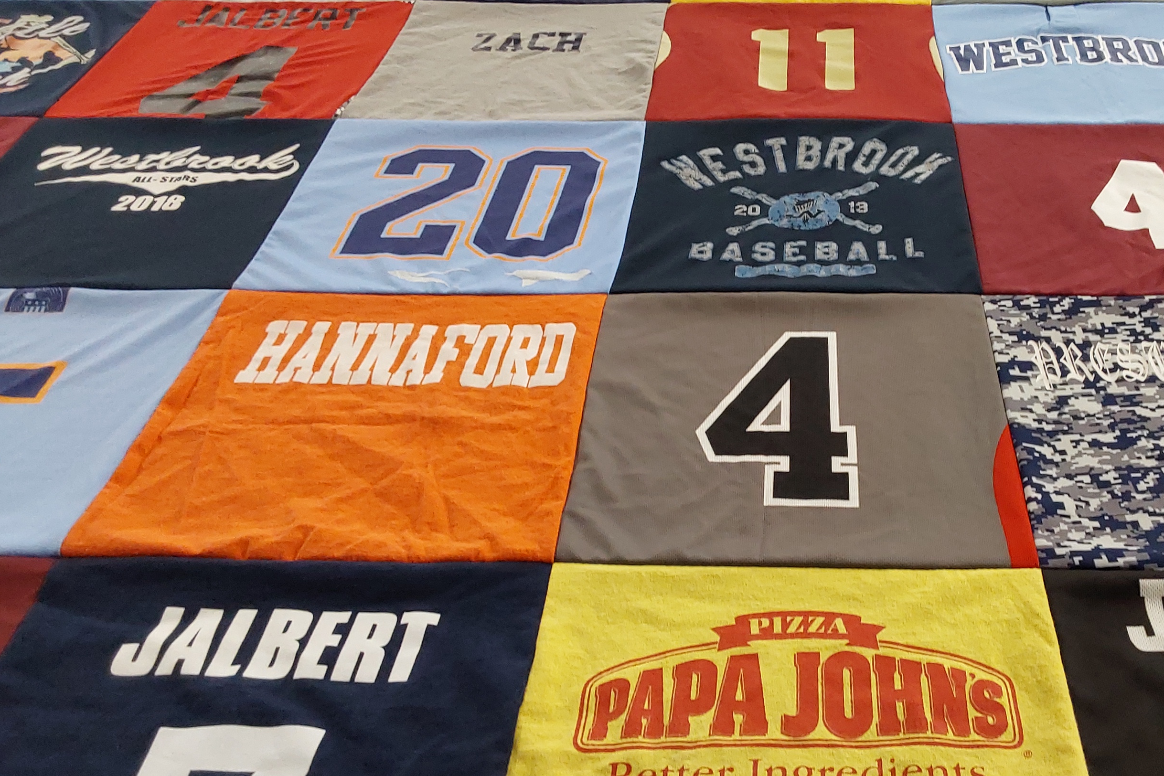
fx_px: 1261
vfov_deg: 34.2
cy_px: 439
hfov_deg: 48.7
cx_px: 774
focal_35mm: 39
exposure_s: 1/60
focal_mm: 2.91
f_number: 1.9
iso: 160
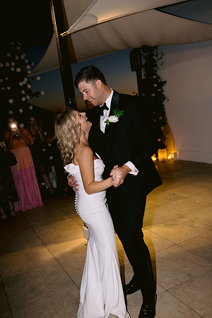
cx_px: 106
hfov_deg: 37.9
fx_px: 309
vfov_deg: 54.4
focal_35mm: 35
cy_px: 159
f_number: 2.8
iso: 400
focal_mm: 35
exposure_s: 1/40
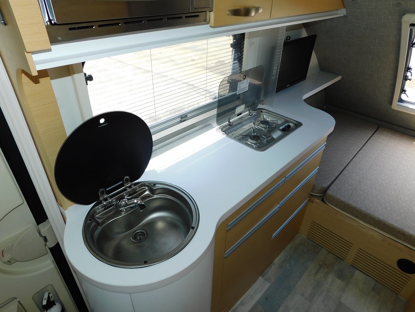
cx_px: 208
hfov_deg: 73.9
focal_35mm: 23
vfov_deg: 58.9
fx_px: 276
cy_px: 156
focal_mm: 4
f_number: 3
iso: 125
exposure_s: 1/200
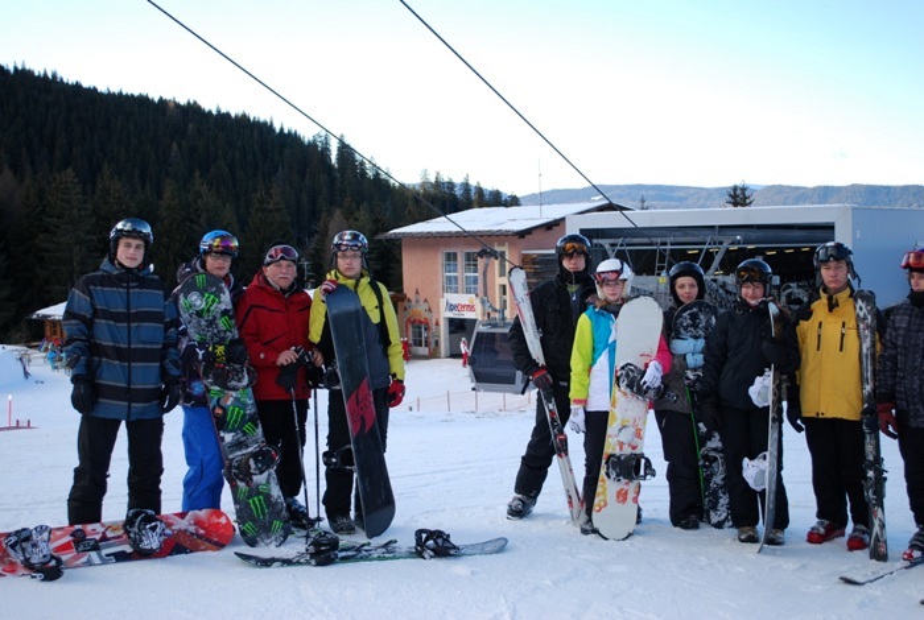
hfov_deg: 41.0
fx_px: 1235
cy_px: 310
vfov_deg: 28.2
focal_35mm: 48
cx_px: 462
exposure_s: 1/125
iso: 100
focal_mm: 32
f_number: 5
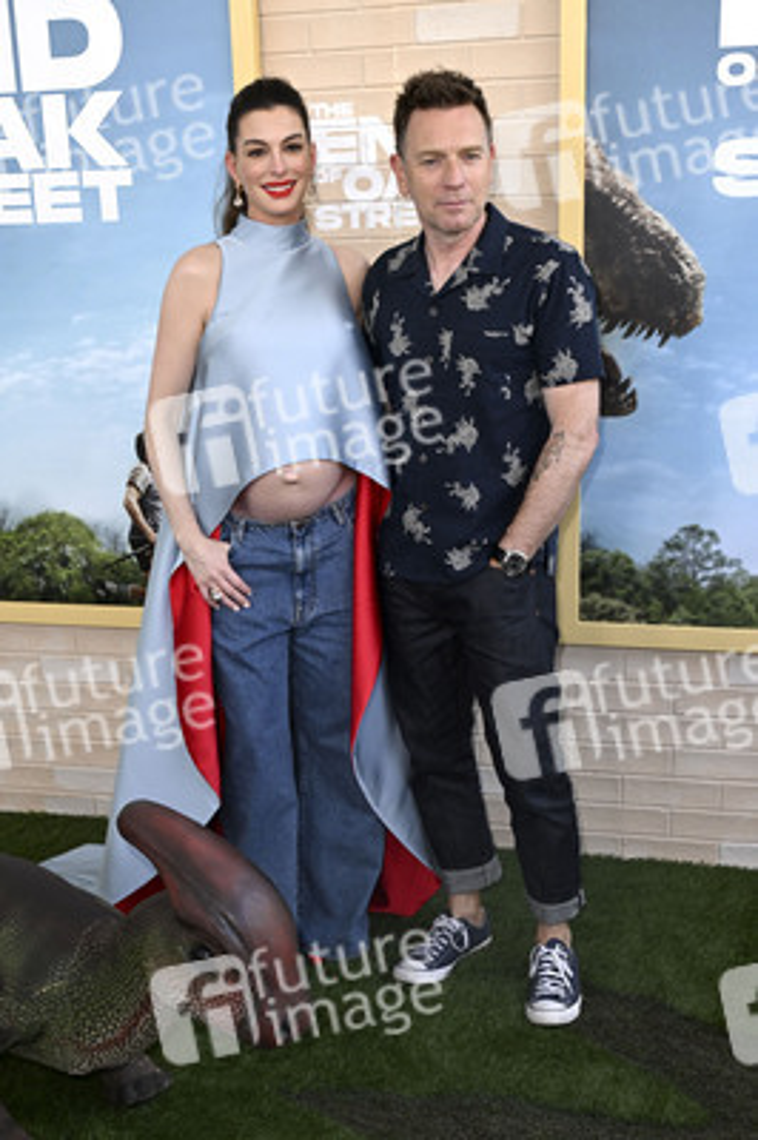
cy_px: 570
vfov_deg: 50.7
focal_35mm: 38
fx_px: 1202
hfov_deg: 35.0
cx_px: 379
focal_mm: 38
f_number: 6.3
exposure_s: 1/250
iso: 640
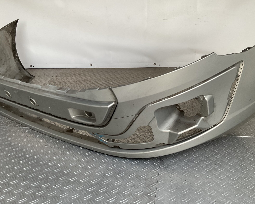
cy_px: 83
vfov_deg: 40.0
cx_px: 129
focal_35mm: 37
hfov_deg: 49.1
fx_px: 279
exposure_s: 1/50
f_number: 1.8
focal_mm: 3
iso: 40
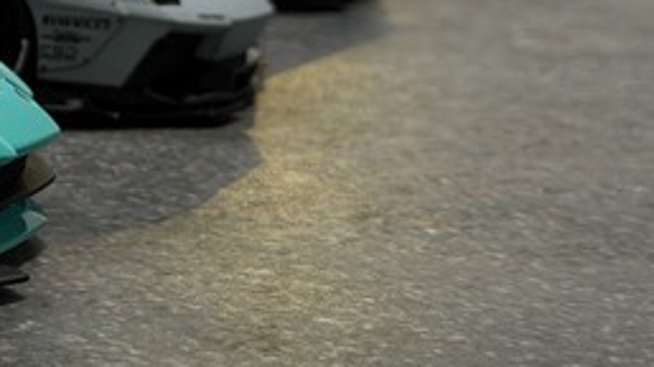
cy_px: -106
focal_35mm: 159
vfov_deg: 7.5
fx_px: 2755
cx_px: -300
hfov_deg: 12.9
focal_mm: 6.76
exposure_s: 1/60
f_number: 1.78
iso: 100
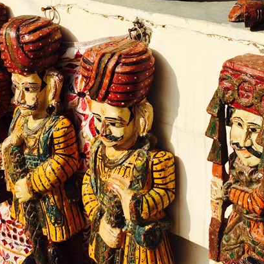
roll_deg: -0.3
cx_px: 155
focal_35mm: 64
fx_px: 552
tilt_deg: -16.0
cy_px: 45
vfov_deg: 26.3
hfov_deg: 26.8
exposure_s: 1/2933
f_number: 2.2
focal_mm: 4.15
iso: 32
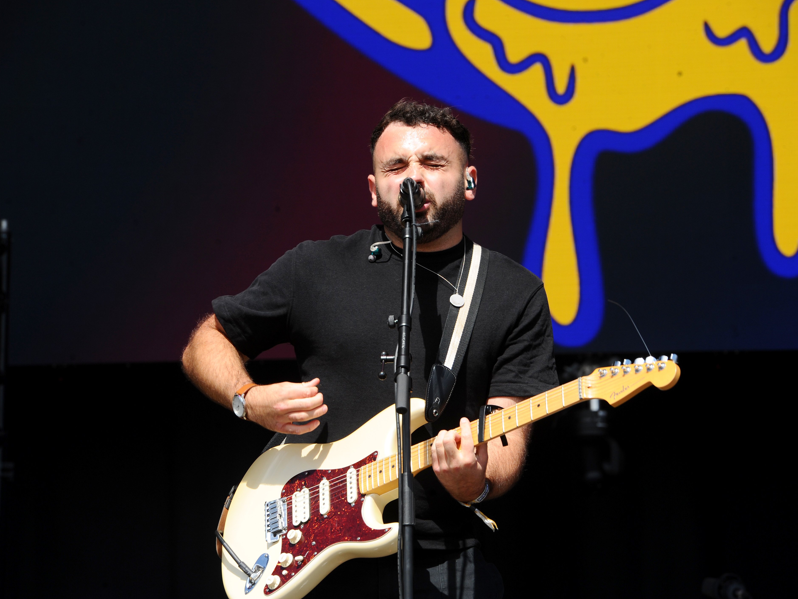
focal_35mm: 217
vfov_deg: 6.8
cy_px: 299
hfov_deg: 9.1
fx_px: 5003
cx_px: 390
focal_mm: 200
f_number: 9
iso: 400
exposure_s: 1/500
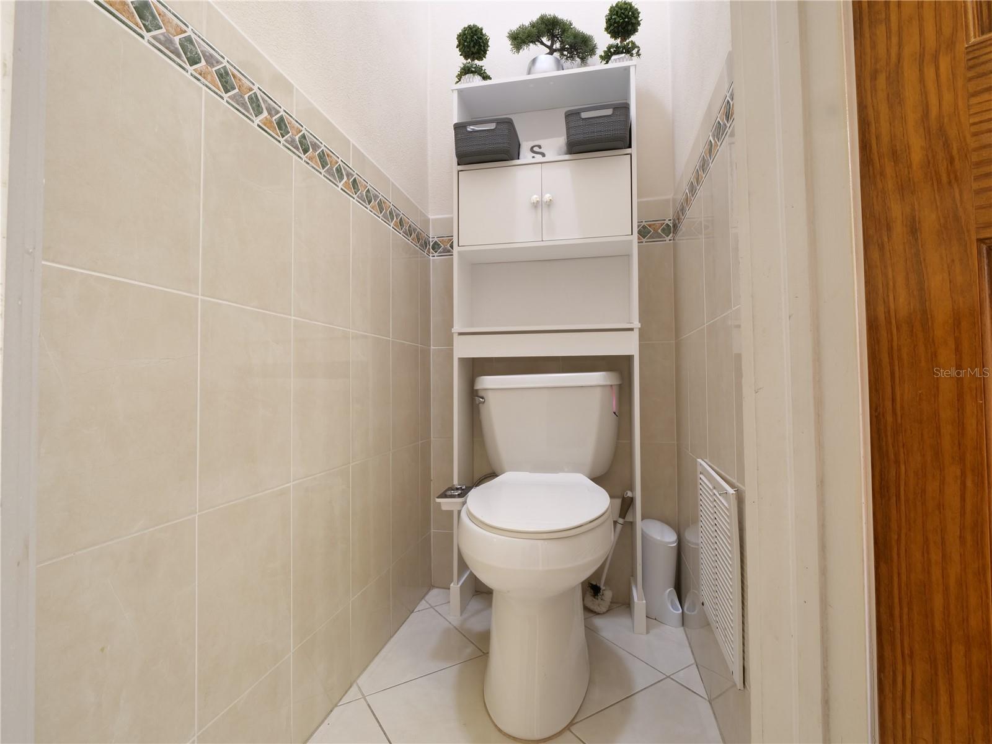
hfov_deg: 94.5
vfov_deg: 78.1
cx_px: 496
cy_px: 372
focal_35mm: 16
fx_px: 459
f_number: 11
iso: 200
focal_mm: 8
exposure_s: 2
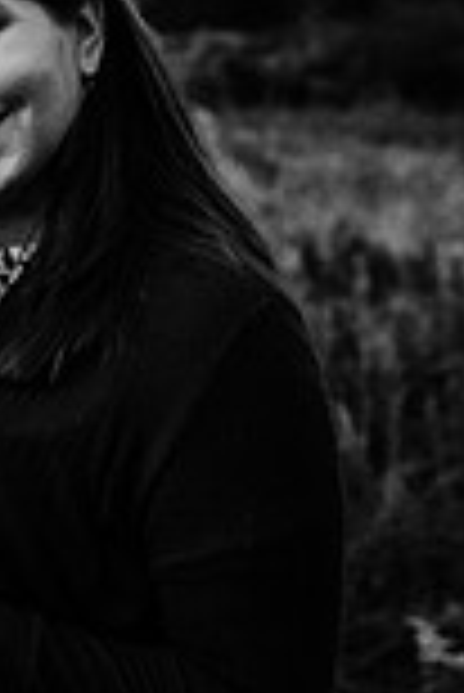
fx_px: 1350
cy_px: 230
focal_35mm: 70
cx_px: -113
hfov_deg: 18.4
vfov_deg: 28.6
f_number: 2.8
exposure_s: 1/250
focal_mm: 24
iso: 800
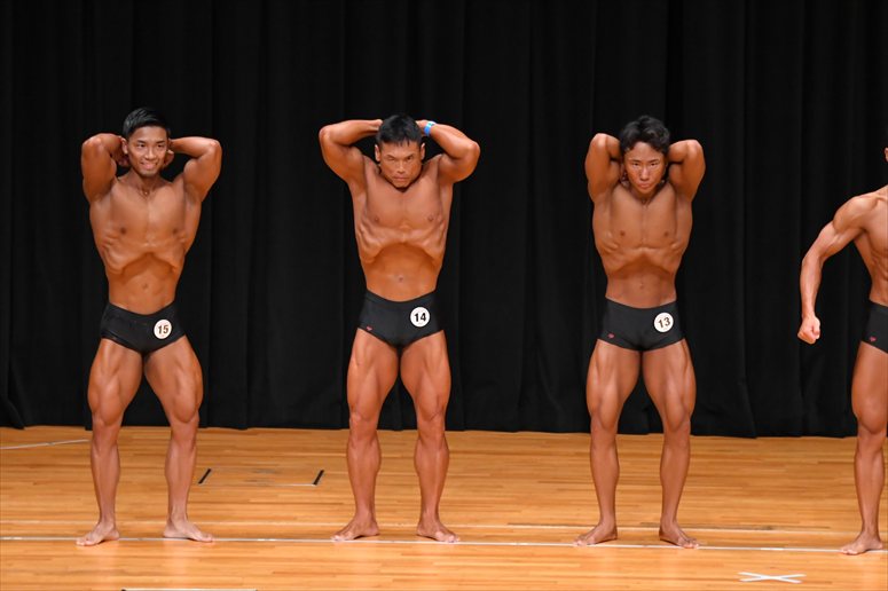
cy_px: 296
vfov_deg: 5.7
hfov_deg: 8.6
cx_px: 444
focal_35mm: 240
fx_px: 5917
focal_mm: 160
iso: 4000
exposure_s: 1/400
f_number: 5.6
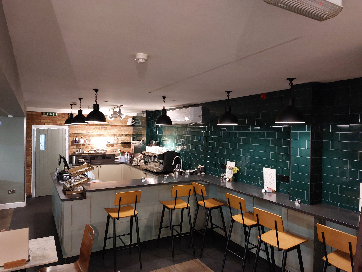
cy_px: 136
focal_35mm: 24
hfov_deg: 71.6
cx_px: 181
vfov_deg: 56.8
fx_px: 251
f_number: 1.8
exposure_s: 1/50
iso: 500
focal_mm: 5.23
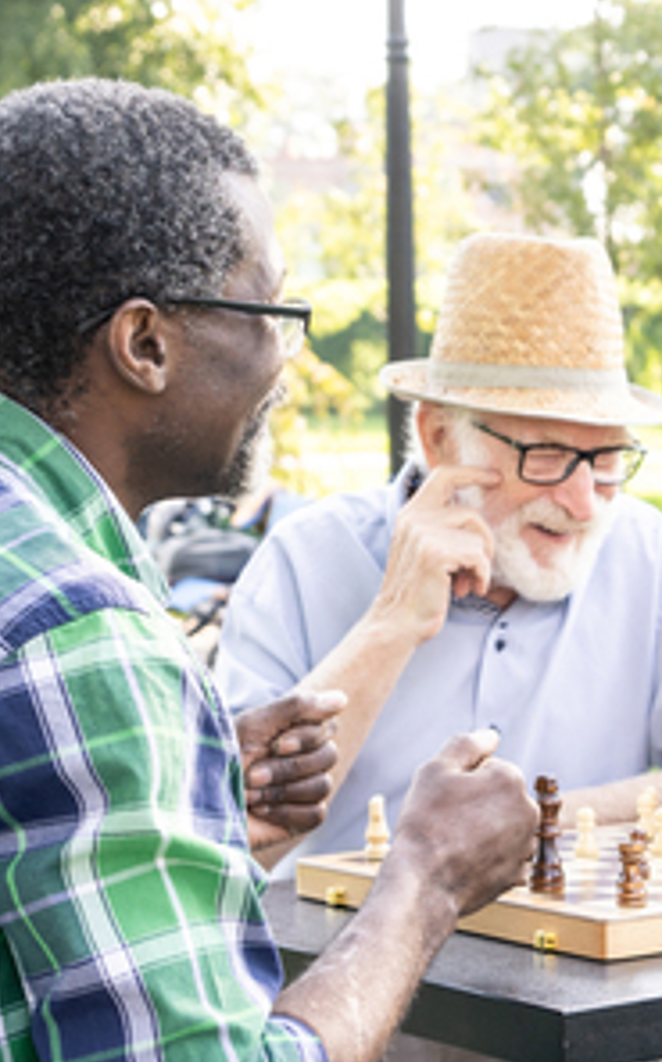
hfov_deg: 13.8
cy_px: 576
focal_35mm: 92
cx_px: 787
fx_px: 2662
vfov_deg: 22.6
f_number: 3.5
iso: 200
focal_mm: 28
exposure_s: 1/200
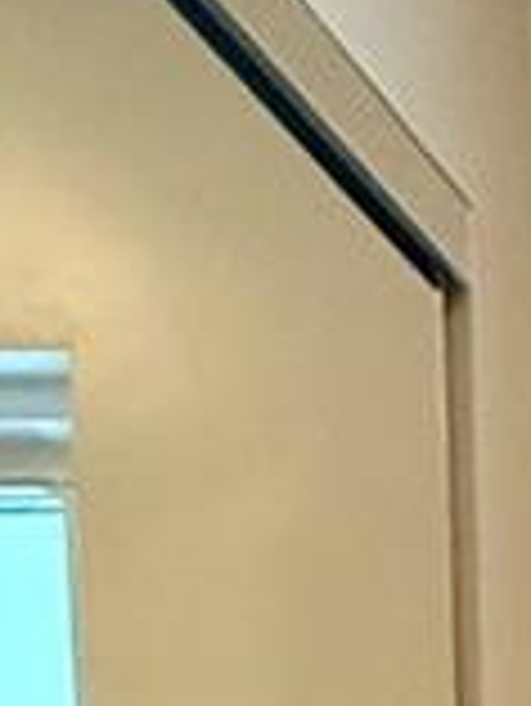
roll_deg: -0.5
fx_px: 2186
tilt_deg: -7.2
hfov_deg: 11.8
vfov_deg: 13.8
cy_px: 1628
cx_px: 1184
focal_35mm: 107
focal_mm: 2.22
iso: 500
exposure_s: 1/120
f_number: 2.2
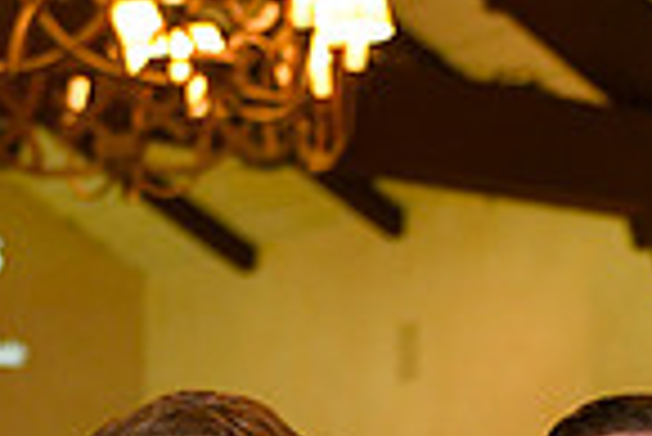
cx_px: 544
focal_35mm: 168
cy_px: 753
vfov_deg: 7.9
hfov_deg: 12.2
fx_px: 3046
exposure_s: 1/125
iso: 1250
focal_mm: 42
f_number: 3.2
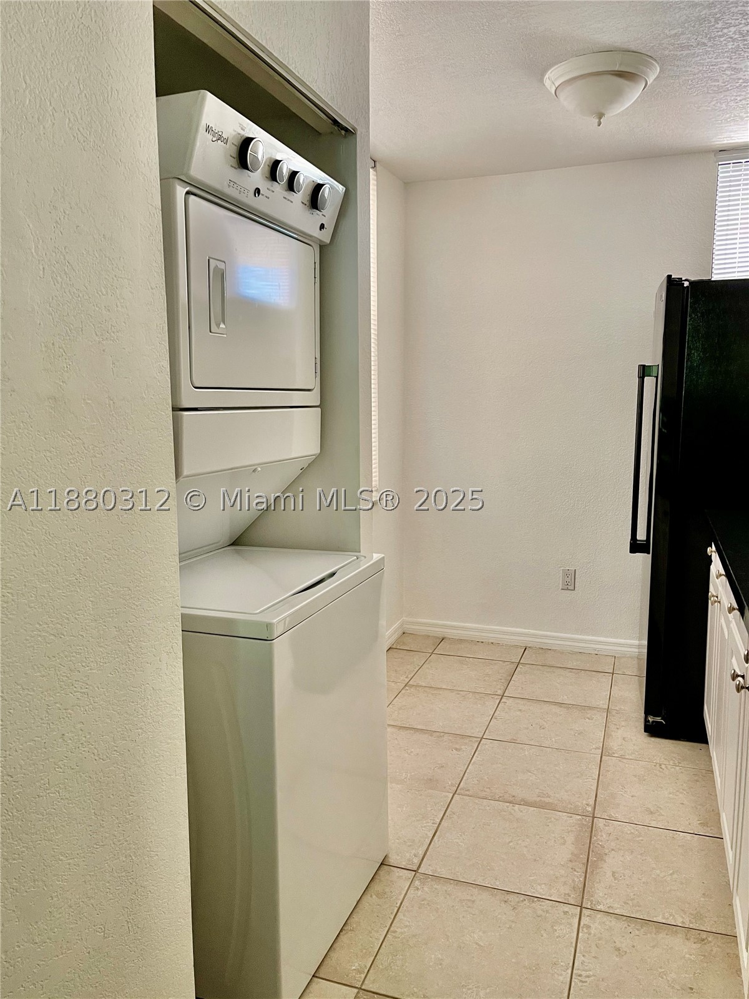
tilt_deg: -8.6
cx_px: 374
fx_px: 750
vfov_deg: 67.3
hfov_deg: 53.1
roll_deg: +0.1
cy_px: 500
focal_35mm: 26
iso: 250
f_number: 1.6
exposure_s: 1/60
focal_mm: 5.1
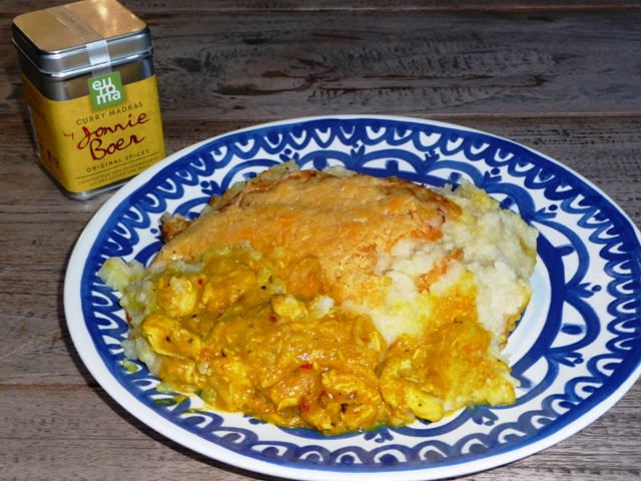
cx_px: 320
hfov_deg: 38.2
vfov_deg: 29.1
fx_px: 926
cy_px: 240
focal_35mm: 50
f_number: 4.2
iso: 100
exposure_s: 1/30
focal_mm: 8.5
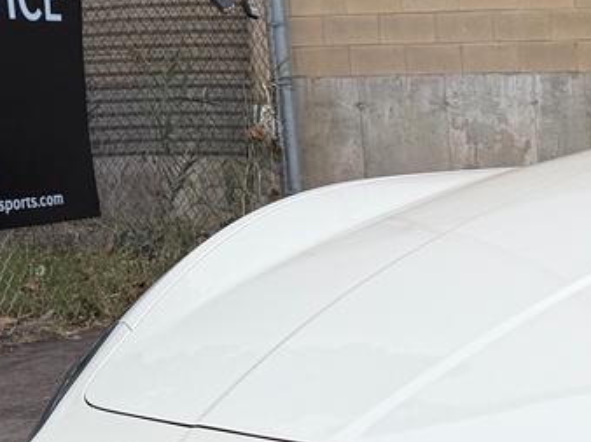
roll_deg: +1.2
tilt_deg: -10.2
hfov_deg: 19.2
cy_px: 370
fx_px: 1553
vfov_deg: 16.1
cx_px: 852
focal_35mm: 91
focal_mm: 6.76
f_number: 1.78
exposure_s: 1/1174
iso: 80
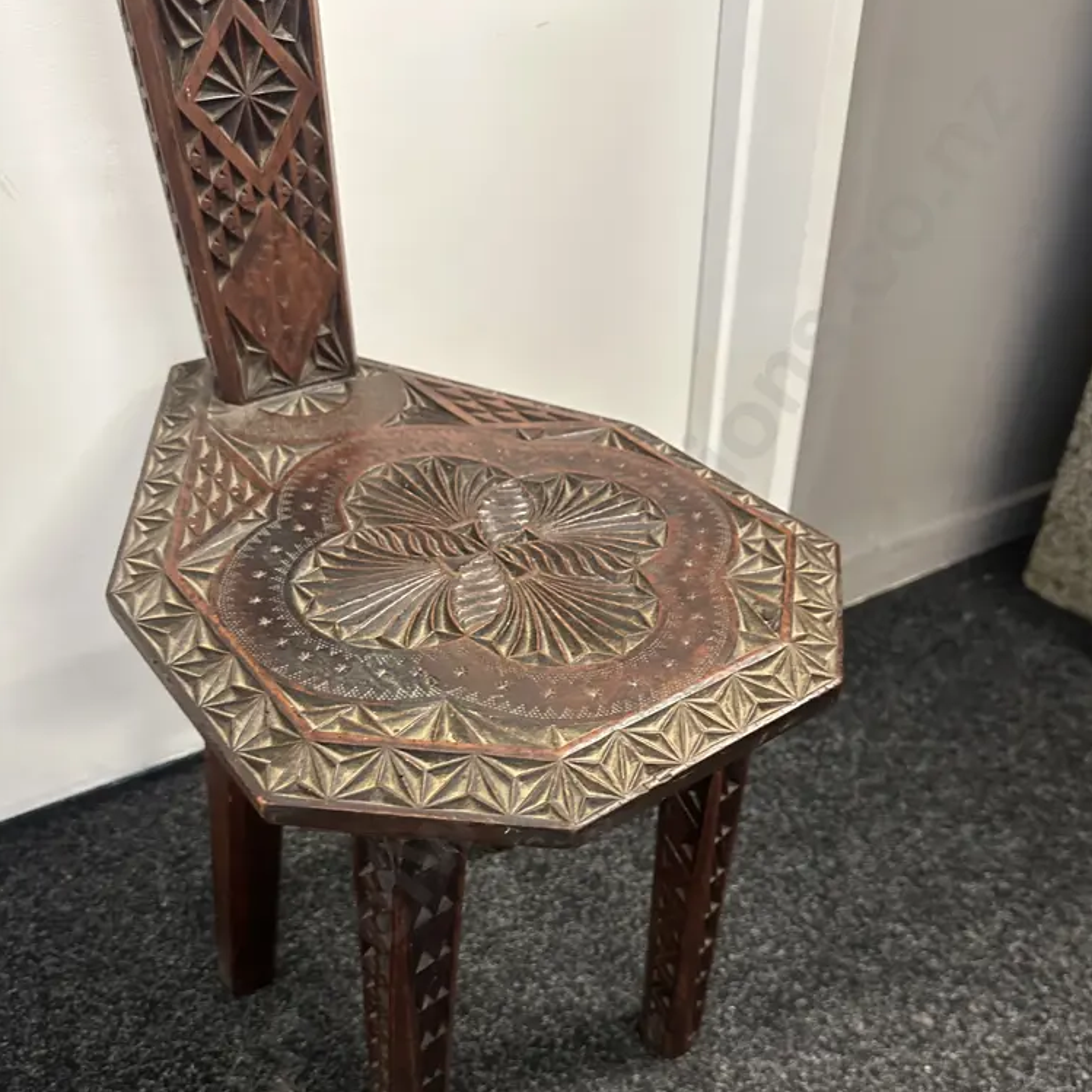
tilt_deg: -39.2
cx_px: 557
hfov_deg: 55.6
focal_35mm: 29
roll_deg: +0.9
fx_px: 1035
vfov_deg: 55.0
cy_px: 685
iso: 640
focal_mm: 6.86
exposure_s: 1/50
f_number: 1.78
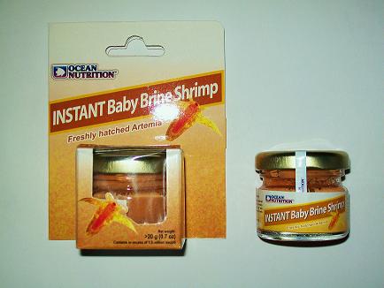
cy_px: 144
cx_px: 192
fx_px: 622
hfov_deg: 34.3
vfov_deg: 26.1
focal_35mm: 56
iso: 64
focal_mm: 9.4
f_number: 3.3
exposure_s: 1/80
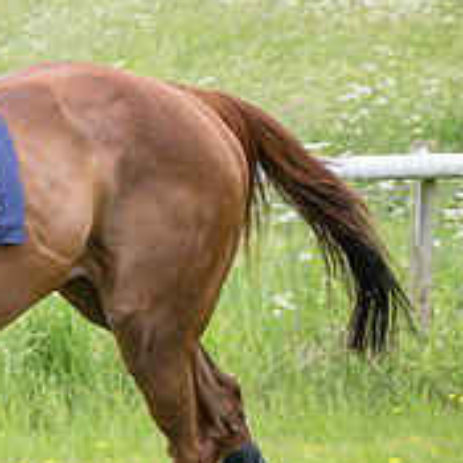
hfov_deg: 4.6
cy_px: 111
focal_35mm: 376
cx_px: -359
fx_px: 5690
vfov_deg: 4.7
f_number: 5
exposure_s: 1/1000
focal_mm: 70
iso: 400
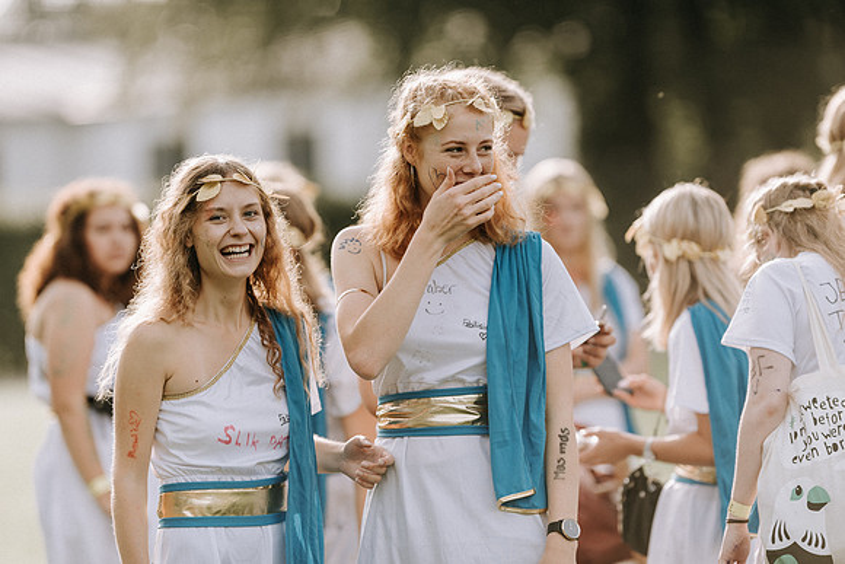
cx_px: 422
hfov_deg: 10.3
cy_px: 282
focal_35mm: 200
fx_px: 4695
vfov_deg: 6.9
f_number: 2
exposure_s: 1/1000
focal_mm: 200
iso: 100
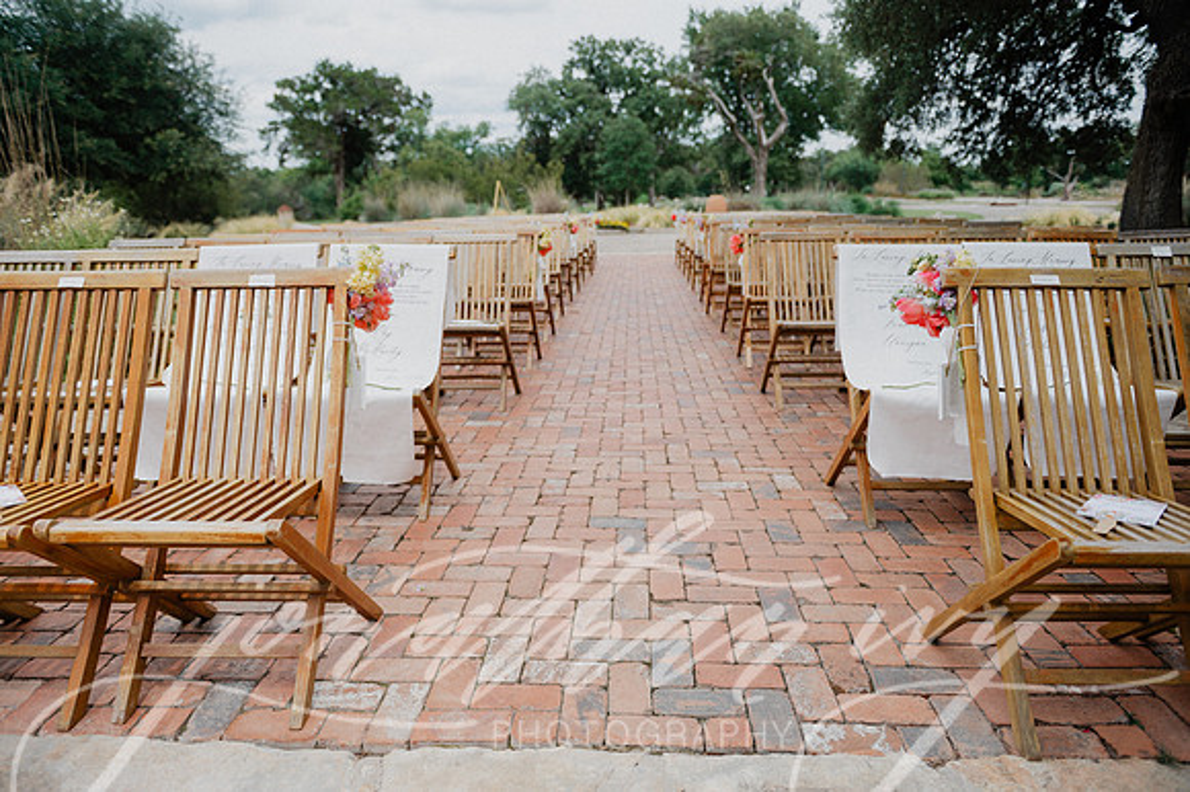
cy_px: 396
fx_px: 793
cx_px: 595
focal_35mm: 24
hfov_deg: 73.8
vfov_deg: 53.1
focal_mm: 24
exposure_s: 1/6400
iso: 400
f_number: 2.8
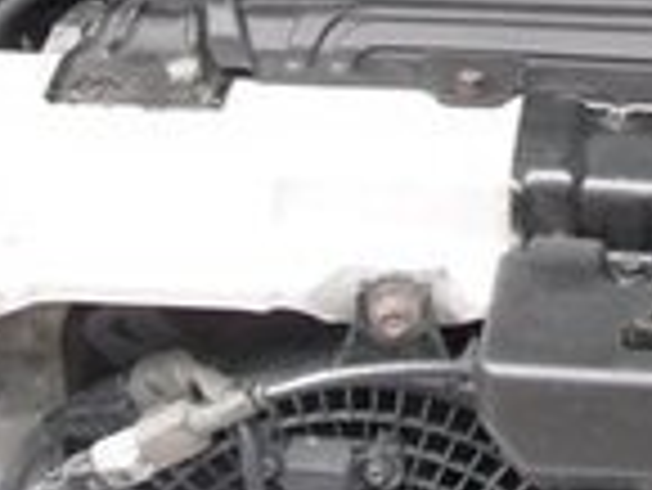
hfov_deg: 11.1
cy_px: -294
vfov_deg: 8.2
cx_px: 656
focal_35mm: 177
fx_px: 3337
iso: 100
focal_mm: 7
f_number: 3.7
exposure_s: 1/45
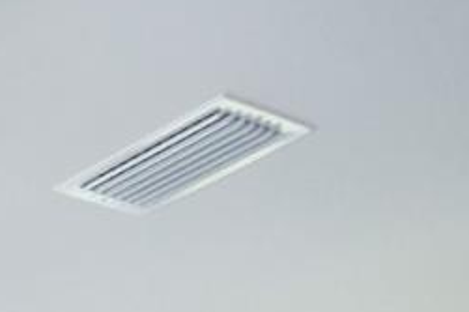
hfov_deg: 13.6
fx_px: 1328
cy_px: 947
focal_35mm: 102
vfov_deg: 9.9
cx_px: -697
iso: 800
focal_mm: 16
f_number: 4
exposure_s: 1/160
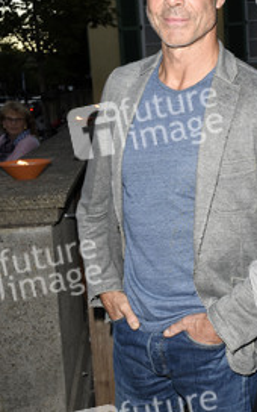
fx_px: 681
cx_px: 189
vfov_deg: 33.6
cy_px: 200
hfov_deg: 21.2
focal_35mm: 61
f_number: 6.3
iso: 400
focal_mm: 27
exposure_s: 1/160
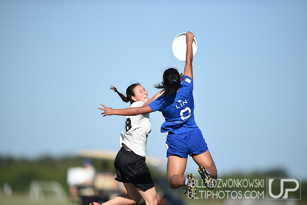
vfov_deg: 3.4
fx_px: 3409
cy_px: 102
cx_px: 154
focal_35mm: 400
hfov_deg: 5.2
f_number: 2.8
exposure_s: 1/5000
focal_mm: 400
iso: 200
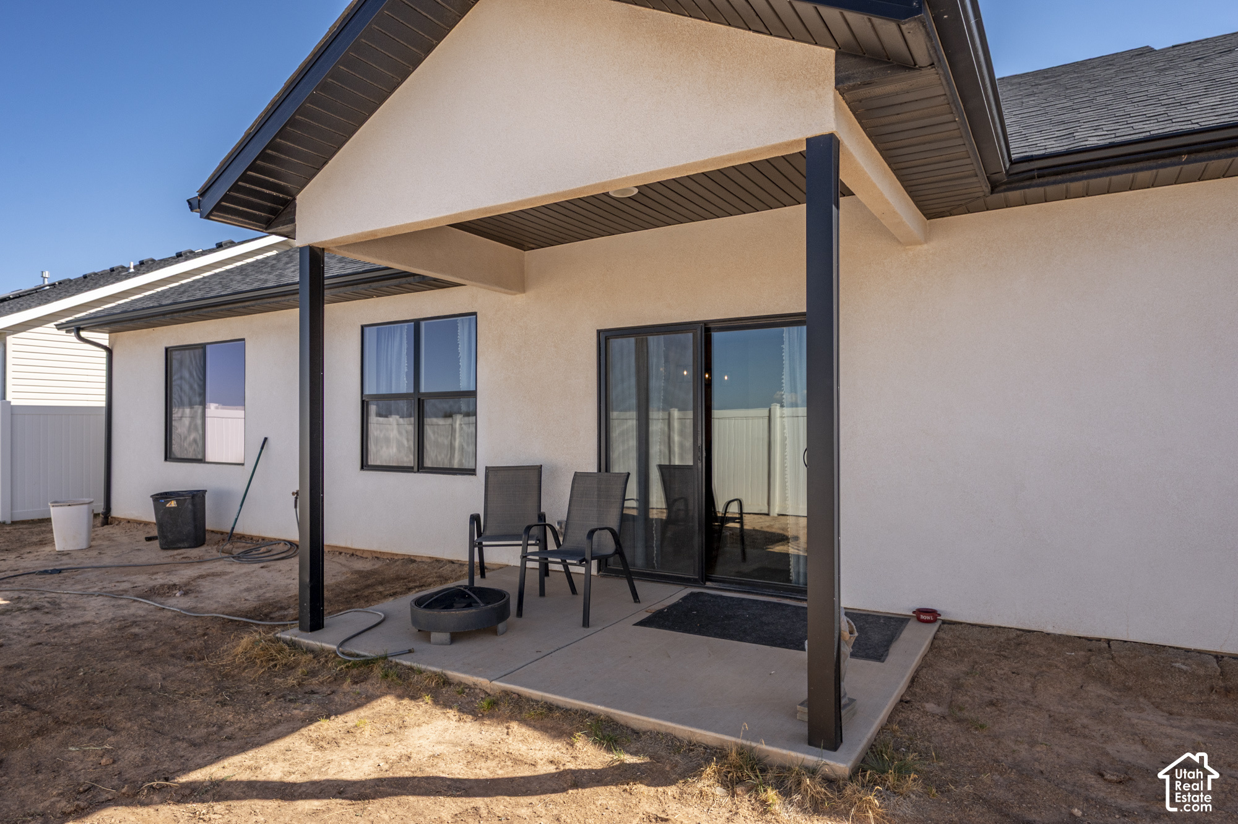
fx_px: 705
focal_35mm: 20
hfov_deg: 82.6
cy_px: 412
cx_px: 619
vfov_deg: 60.7
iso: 320
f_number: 10
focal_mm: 20.5
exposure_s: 1/500
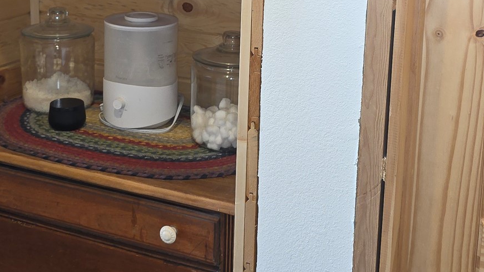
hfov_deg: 35.4
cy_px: 9
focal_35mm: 59
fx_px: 757
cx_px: 213
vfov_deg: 19.8
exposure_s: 1/40
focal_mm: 6.3
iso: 100
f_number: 1.7
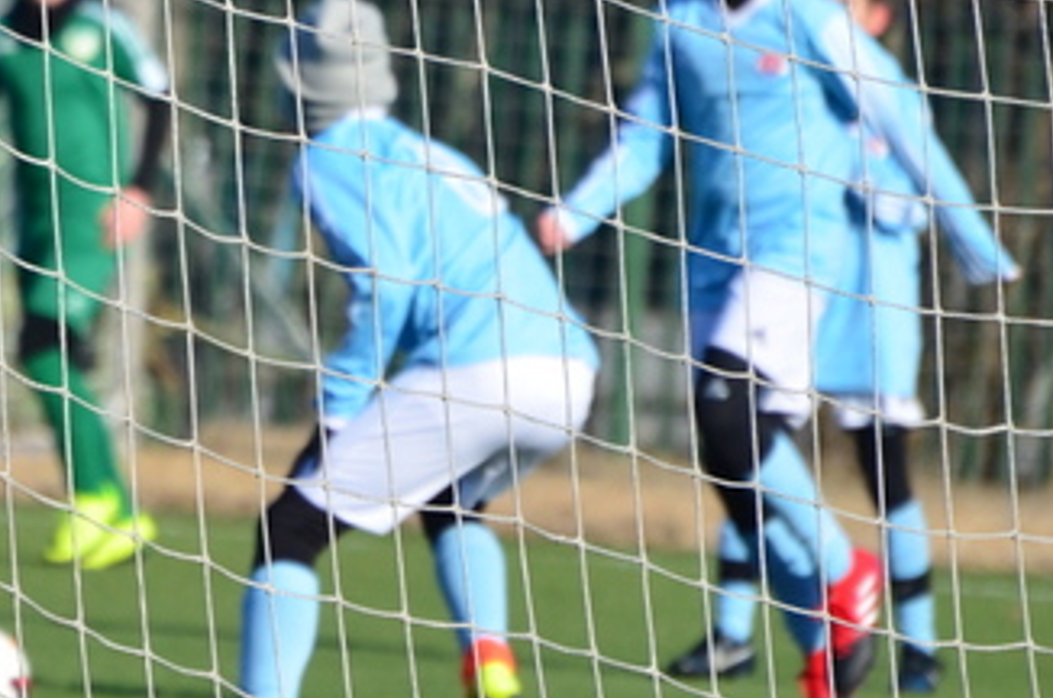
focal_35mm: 993
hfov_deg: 2.1
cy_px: 304
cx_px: -165
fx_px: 28988
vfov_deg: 1.4
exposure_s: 1/2000
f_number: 5.6
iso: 500
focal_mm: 270
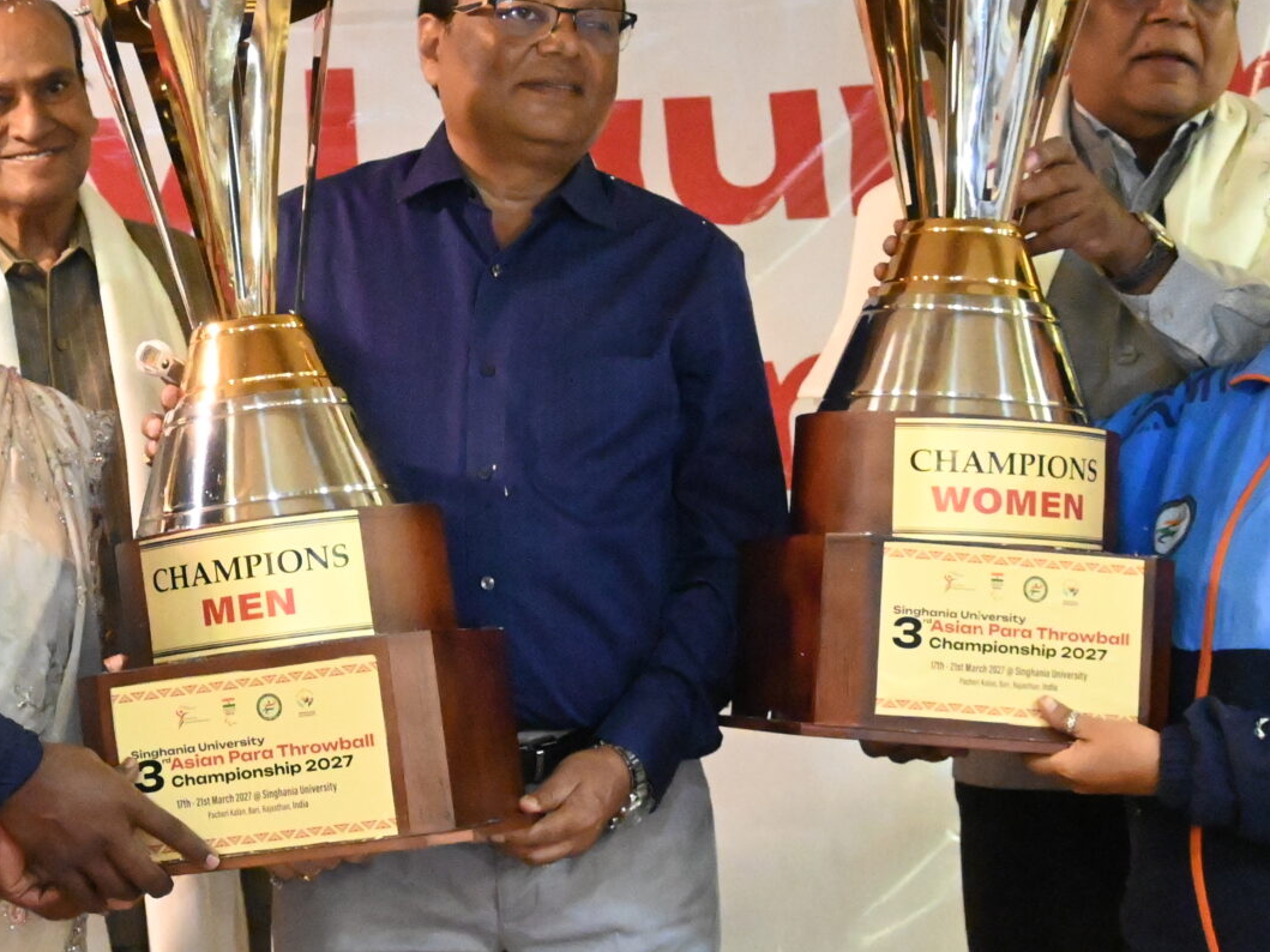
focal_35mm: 87
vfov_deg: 16.9
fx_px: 3197
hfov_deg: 22.1
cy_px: 338
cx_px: 236
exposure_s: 1/60
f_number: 4.2
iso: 11400
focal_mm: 25
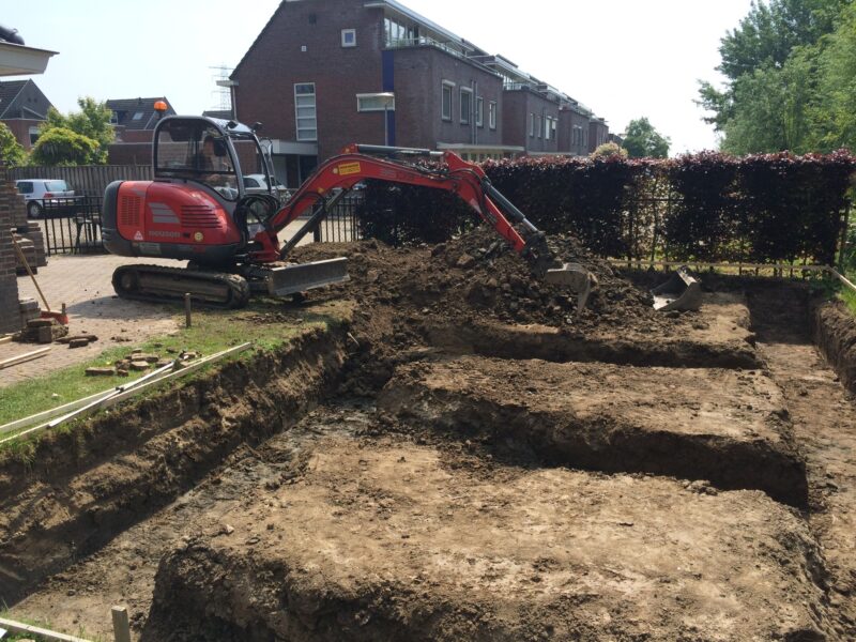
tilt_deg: -11.4
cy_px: 321
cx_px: 428
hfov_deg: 61.7
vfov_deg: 48.2
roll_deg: +1.4
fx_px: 717
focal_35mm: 29
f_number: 2.2
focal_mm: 4.15
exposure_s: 1/1709
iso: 32
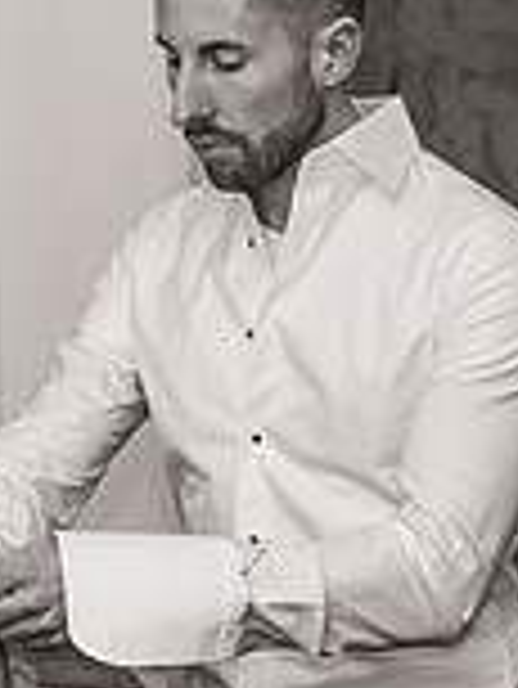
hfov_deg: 7.9
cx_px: -387
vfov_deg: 10.9
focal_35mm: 182
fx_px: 3626
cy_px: 398
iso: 800
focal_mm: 50
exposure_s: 1/125
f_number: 4
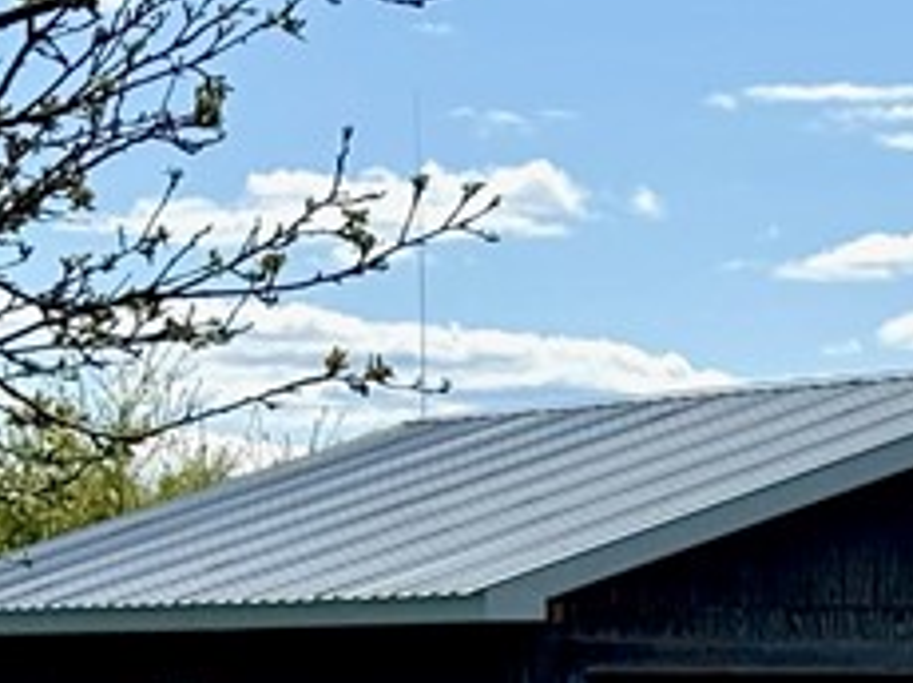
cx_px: 1326
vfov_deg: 6.9
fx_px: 5638
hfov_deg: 9.0
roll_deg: -0.3
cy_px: 889
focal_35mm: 214
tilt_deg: -2.7
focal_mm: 6.76
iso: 64
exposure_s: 1/9009
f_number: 1.78
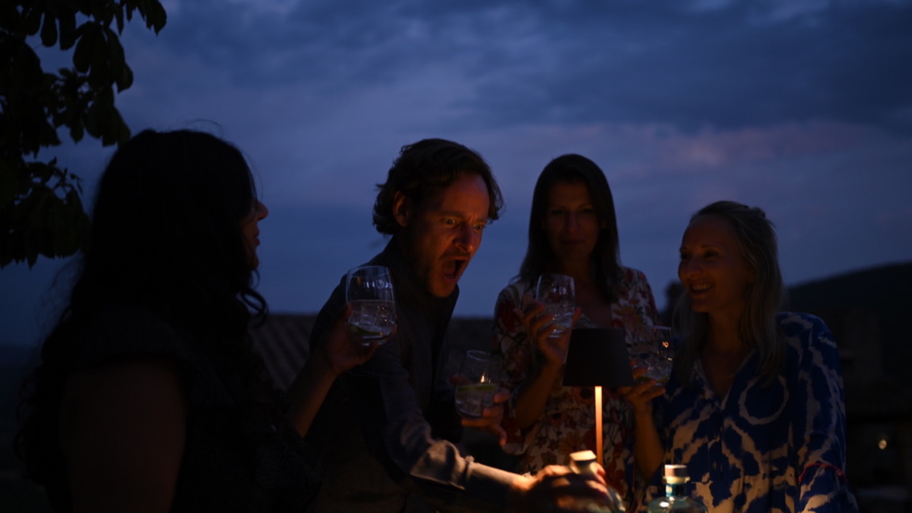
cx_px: 451
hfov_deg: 51.6
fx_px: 943
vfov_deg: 30.4
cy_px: 263
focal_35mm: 39
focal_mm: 35
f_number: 1.8
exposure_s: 1/80
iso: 400
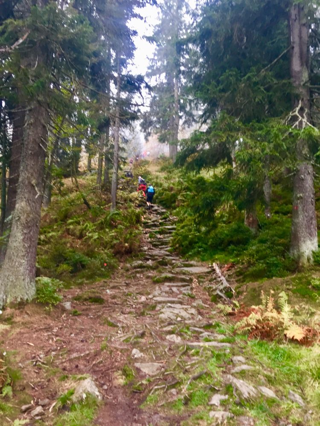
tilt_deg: +16.3
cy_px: 213
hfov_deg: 48.2
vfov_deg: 61.7
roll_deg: +0.3
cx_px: 160
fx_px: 357
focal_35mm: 29
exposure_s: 1/33
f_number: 2.2
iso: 80
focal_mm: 4.15
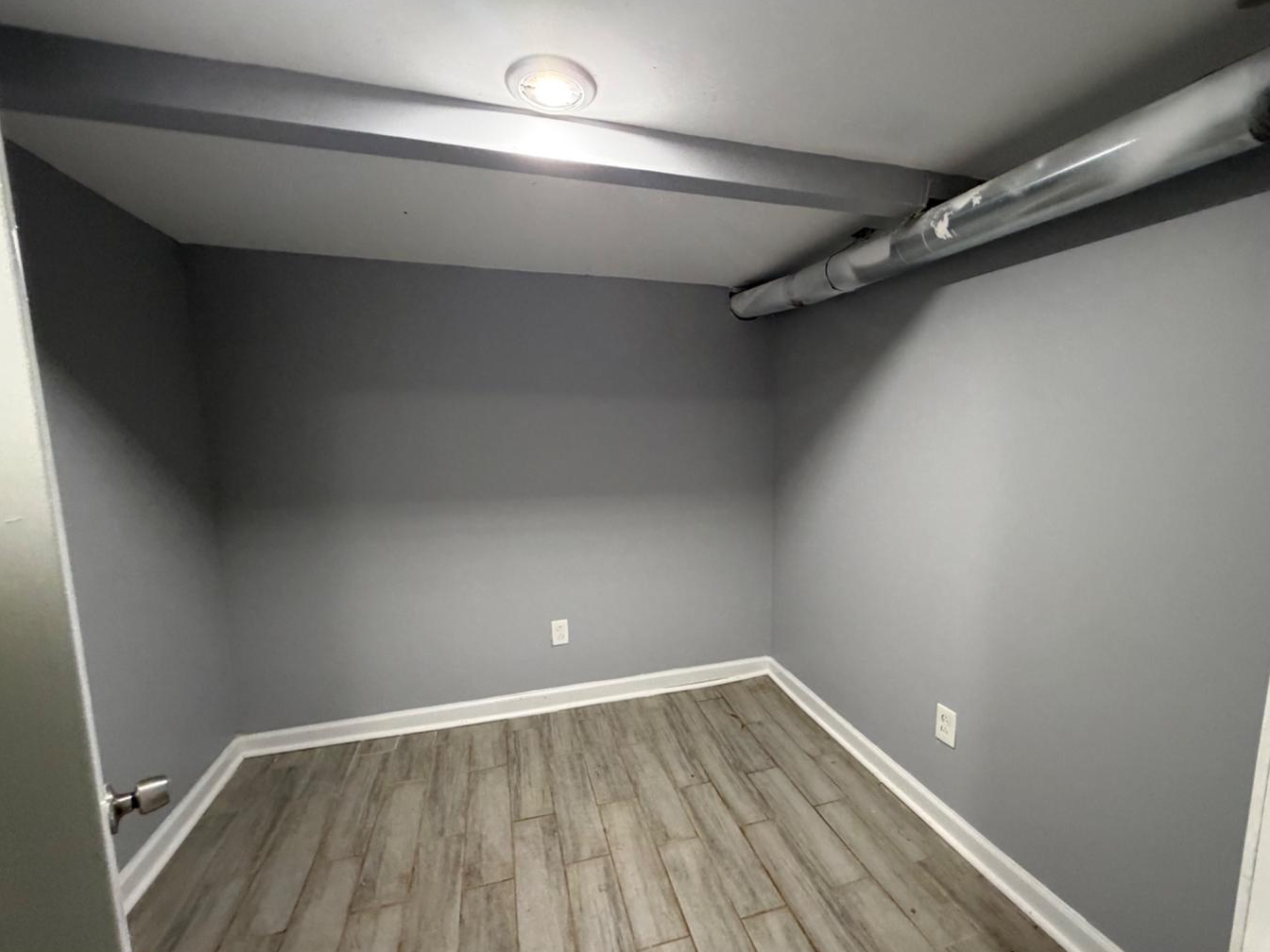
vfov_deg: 81.7
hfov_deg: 98.0
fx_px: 550
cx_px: 679
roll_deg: +0.9
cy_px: 502
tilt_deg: -8.3
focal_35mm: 15
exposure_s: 1/60
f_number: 2.2
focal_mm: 2.22
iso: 400
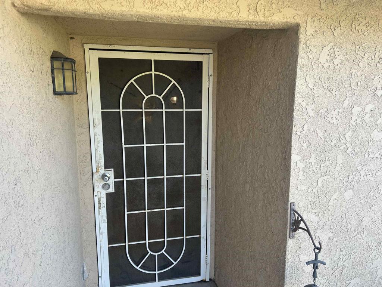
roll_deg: -0.2
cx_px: 191
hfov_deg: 67.3
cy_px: 144
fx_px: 287
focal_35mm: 26
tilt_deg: -9.8
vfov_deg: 53.1
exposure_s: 1/216
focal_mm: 5.7
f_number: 1.5
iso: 40
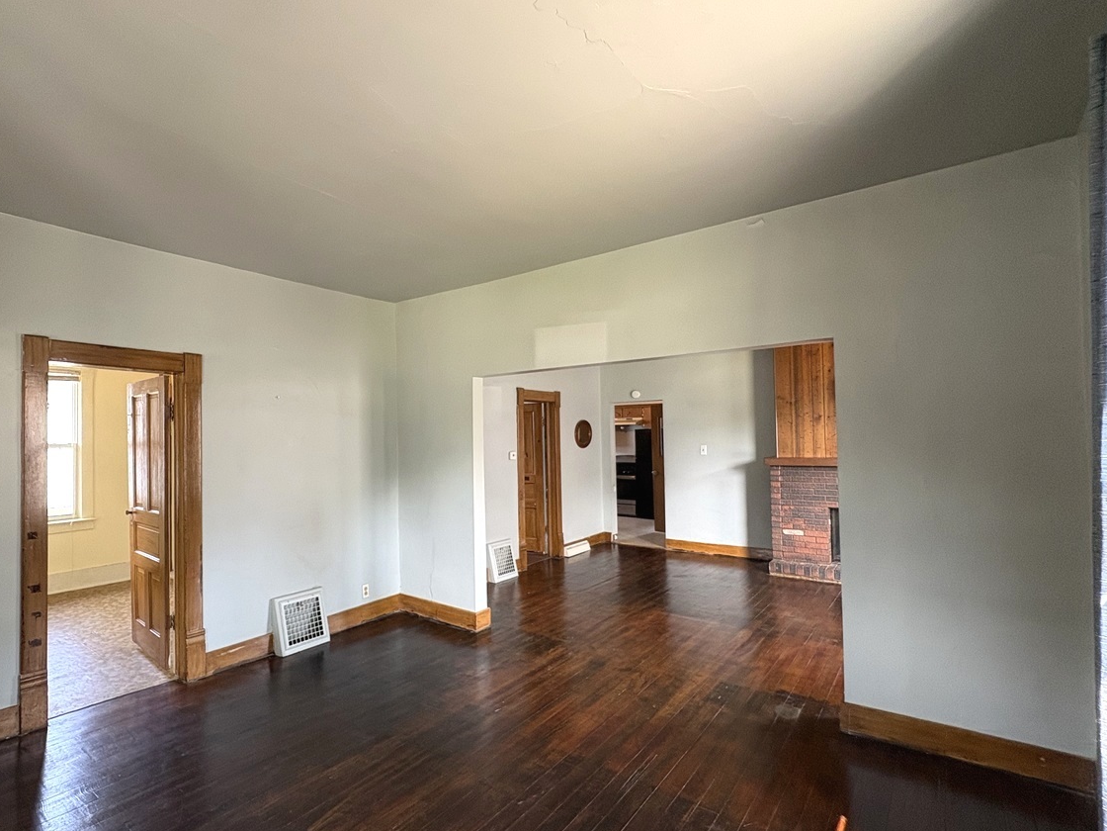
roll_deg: +0.5
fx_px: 576
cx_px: 414
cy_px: 421
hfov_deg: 86.0
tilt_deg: +2.3
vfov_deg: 71.6
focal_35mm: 18
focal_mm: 2.22
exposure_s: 1/67
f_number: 2.2
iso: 200
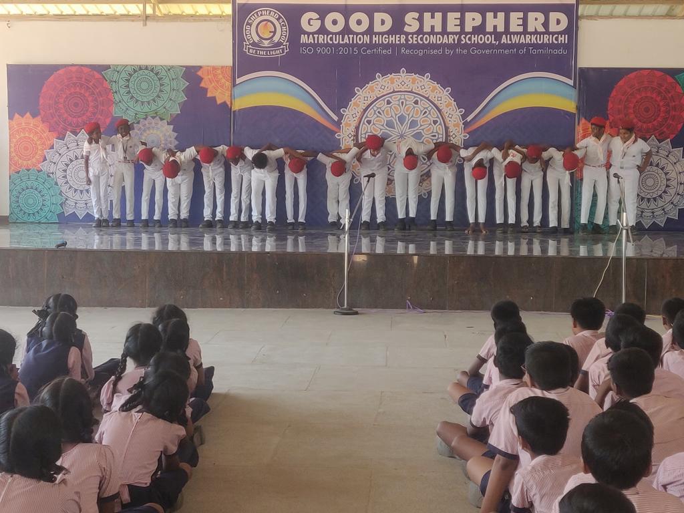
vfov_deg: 54.9
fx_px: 494
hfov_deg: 69.4
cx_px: 342
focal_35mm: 25
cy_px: 256
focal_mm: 4.25
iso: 160
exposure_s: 1/100
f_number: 1.7
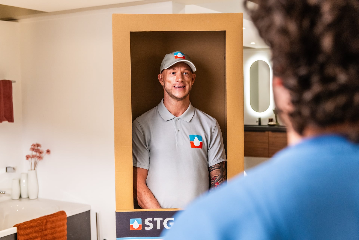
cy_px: 120
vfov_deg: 27.0
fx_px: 499
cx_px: 180
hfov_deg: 39.6
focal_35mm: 50
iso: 1250
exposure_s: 1/200
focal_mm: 50
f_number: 4
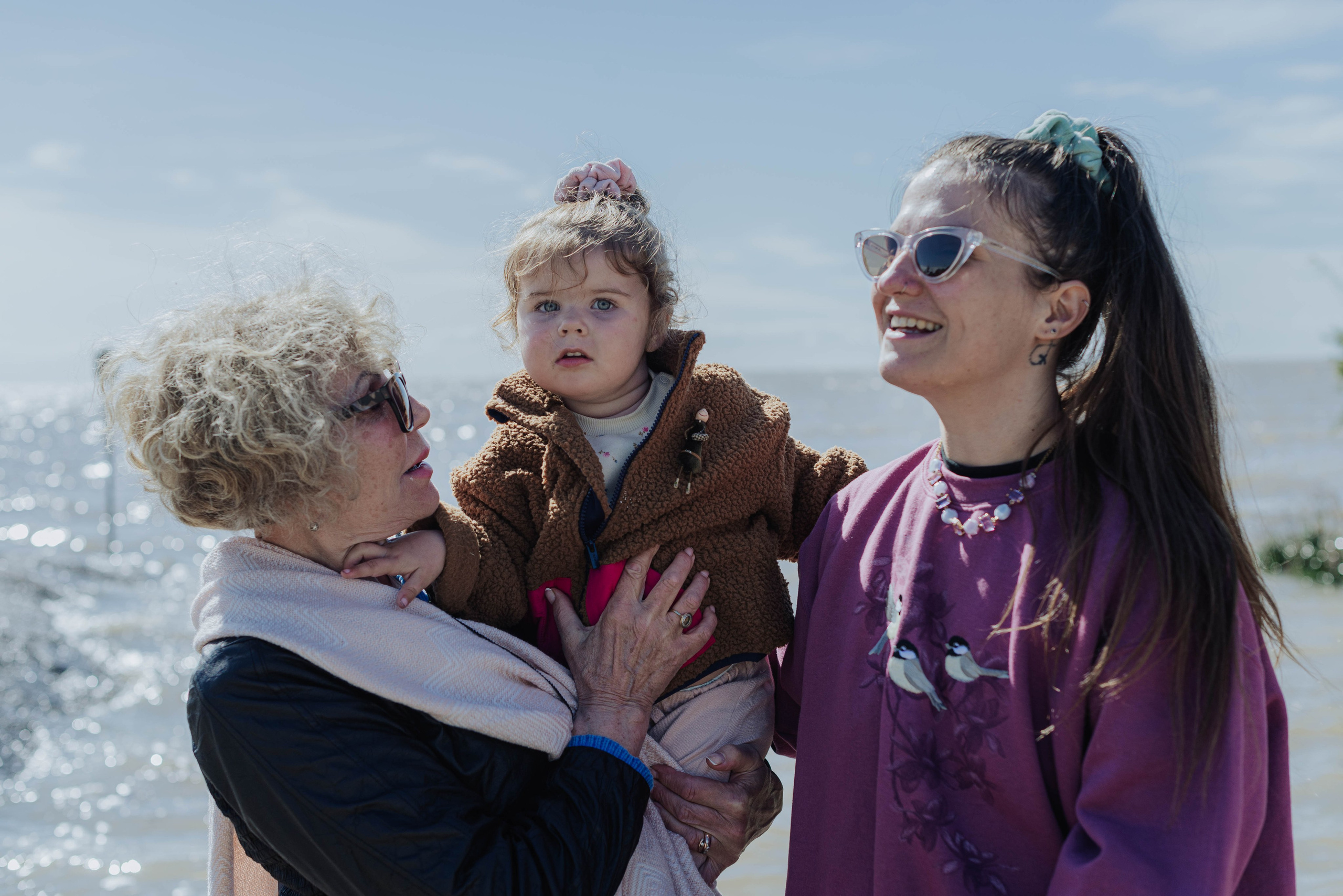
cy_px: 448
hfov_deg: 39.6
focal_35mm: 50
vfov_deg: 27.0
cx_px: 672
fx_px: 1866
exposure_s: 1/1600
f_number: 3.5
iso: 100
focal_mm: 50
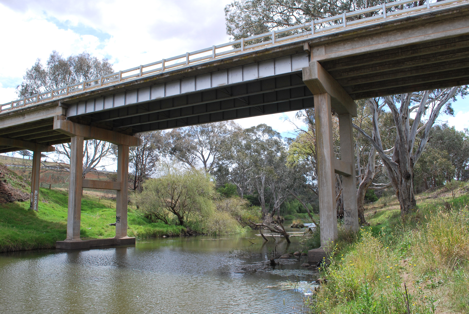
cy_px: 157
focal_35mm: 30
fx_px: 391
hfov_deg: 61.9
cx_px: 234
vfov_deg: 43.7
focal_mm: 20
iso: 200
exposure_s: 1/200
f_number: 10
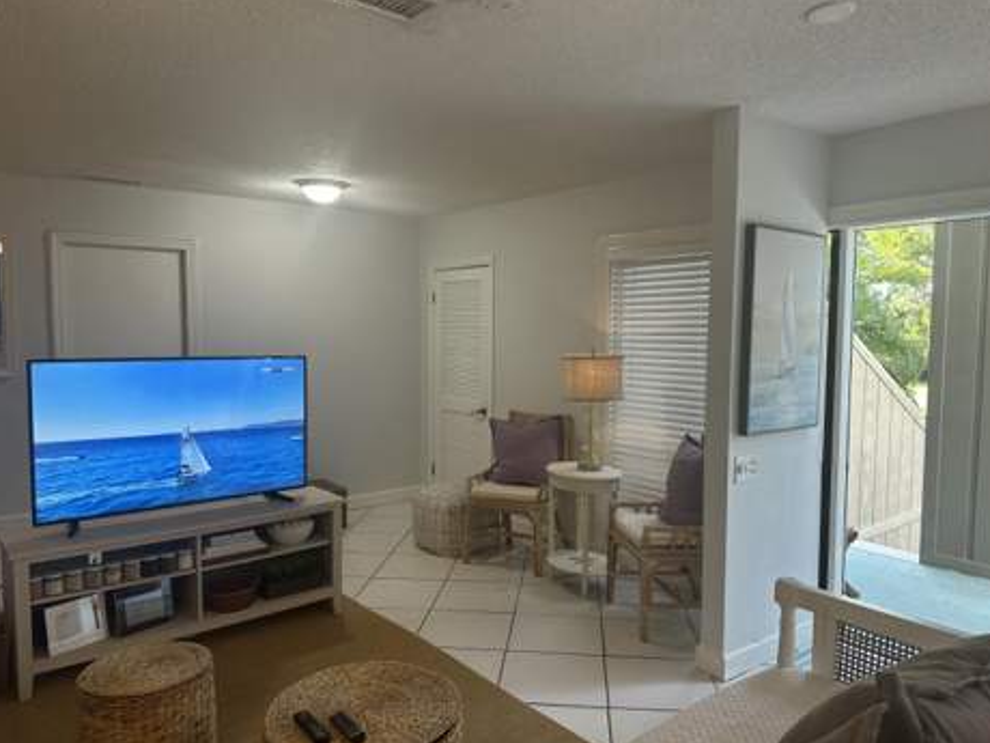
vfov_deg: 54.9
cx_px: 506
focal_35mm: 25
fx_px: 715
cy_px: 378
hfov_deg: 69.4
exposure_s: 1/120
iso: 100
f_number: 1.78
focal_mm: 6.86
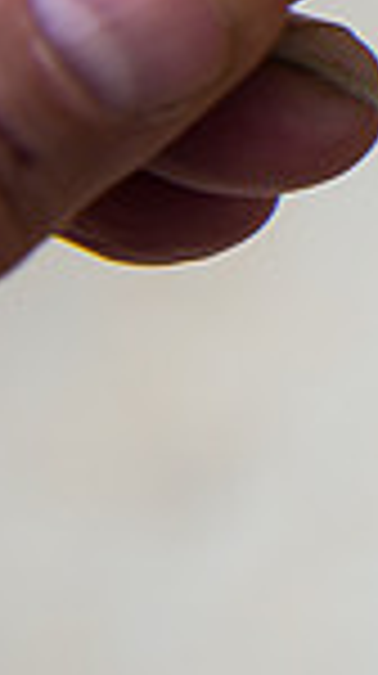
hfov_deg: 7.0
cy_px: -146
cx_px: 1152
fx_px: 2753
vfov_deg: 13.6
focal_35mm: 154
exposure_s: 1/320
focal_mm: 38
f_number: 3.5
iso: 100
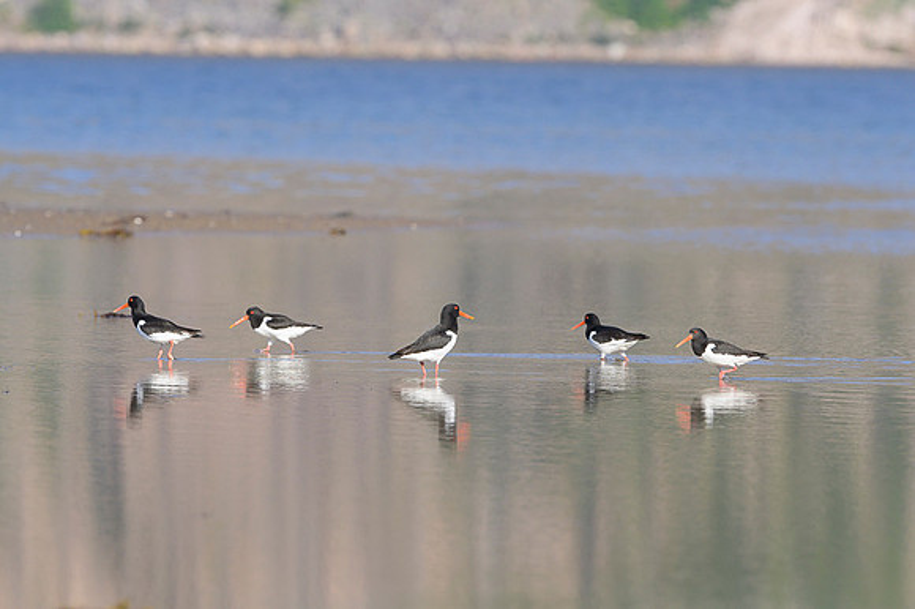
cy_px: 304
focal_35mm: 500
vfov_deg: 2.7
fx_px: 12701
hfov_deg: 4.1
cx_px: 458
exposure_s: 1/2000
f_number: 8
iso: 800
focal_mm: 500
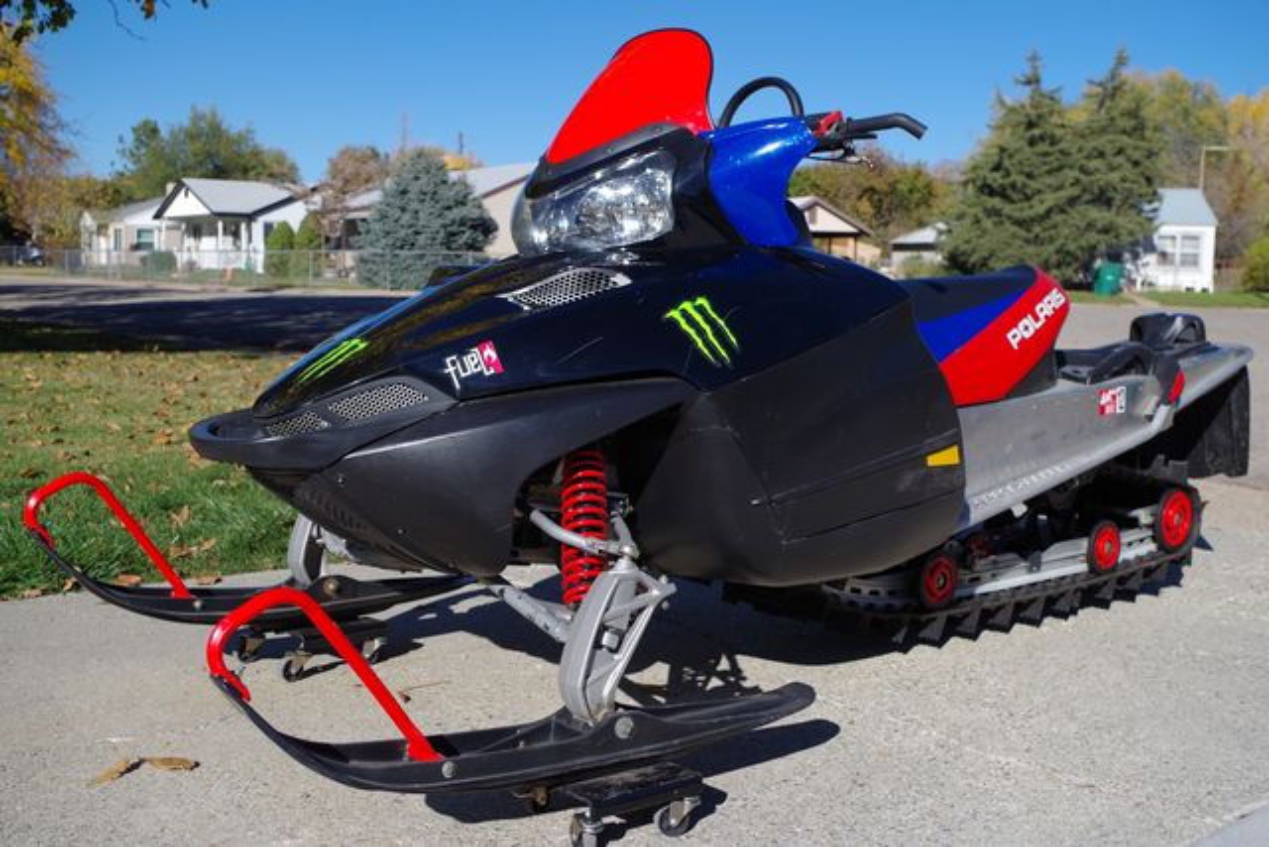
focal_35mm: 36
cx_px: 634
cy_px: 424
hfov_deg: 53.1
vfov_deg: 36.9
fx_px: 1269
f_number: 5.6
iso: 100
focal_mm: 24.38
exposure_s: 1/500
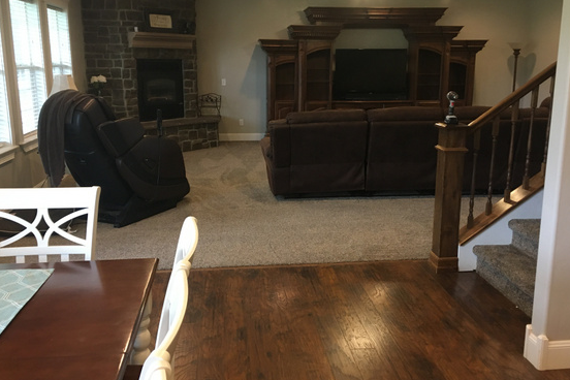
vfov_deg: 37.8
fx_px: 554
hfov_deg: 54.4
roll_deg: +0.1
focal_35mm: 35
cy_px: 181
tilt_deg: -12.8
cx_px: 286
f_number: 2.2
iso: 160
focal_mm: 4.15
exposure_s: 1/30
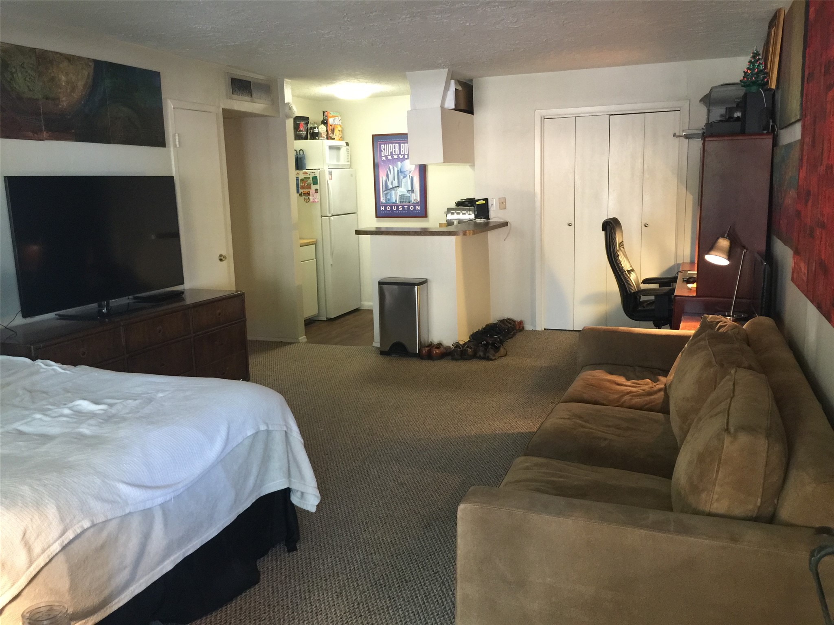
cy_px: 312
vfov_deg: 48.2
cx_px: 417
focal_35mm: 29
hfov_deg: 61.7
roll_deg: +2.2
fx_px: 699
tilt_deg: -10.2
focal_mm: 4.15
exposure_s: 1/15
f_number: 2.2
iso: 125
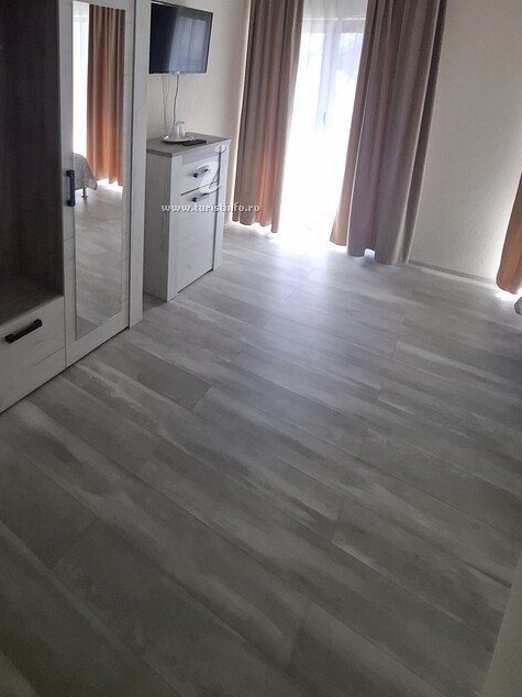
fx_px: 423
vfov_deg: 72.6
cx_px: 195
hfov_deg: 62.5
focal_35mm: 21
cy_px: 161
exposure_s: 1/50
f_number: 2.2
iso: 64
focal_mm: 1.74
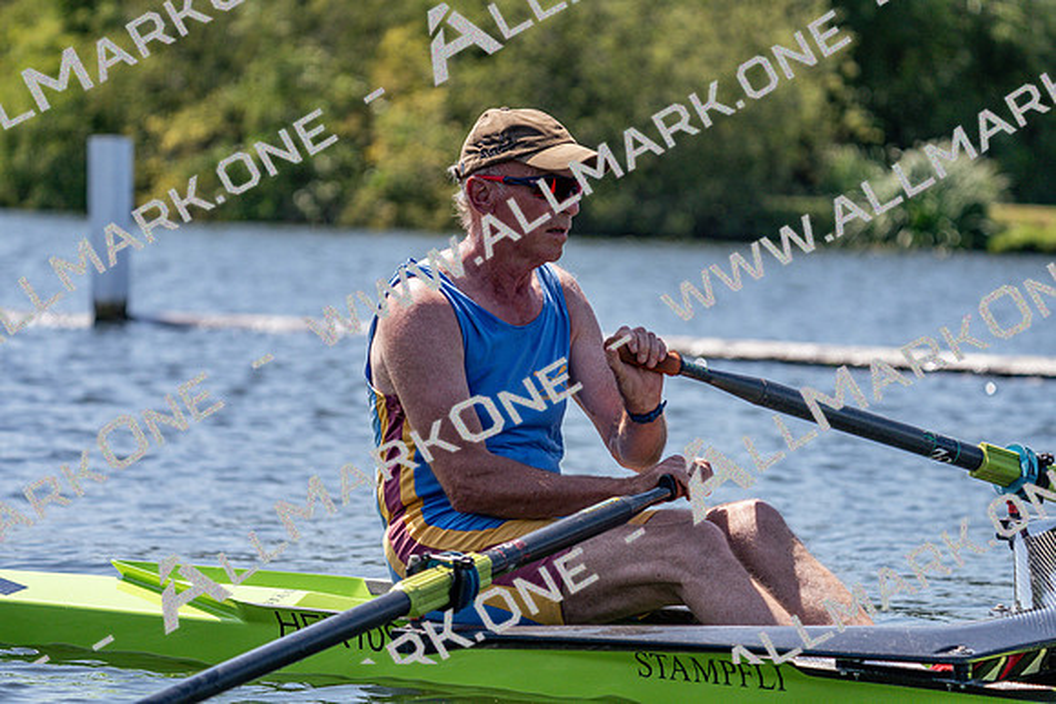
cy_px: 352
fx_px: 5868
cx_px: 528
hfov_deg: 10.3
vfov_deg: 6.9
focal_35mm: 200
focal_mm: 200
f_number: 5.6
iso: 320
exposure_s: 1/2000
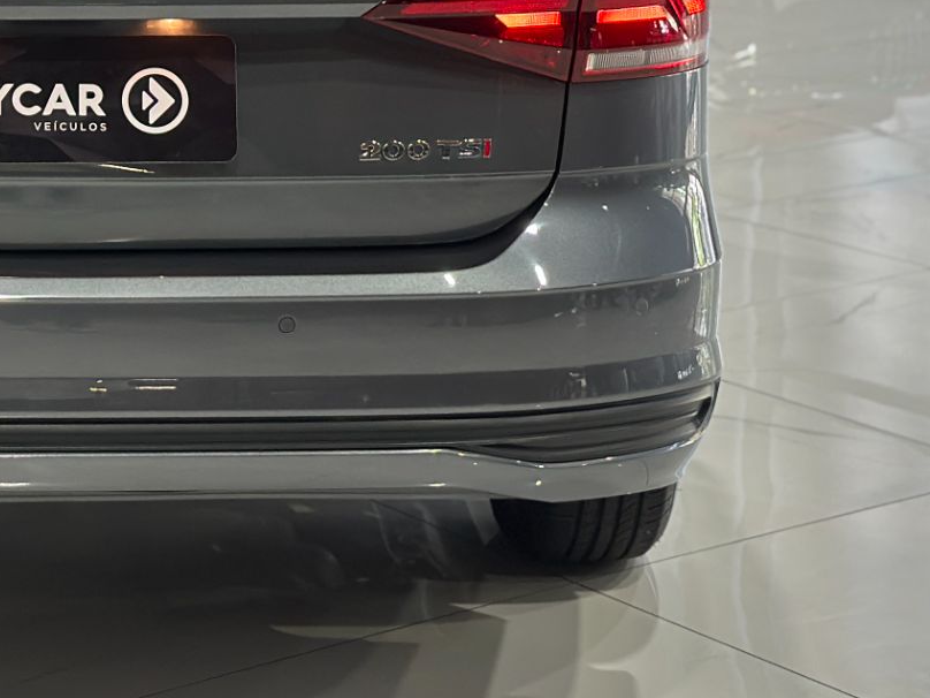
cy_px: 7
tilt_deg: -9.6
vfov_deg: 12.8
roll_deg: +0.2
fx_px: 3063
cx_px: 29
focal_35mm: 114
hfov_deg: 16.9
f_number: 1.78
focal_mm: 6.86
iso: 200
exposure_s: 1/120
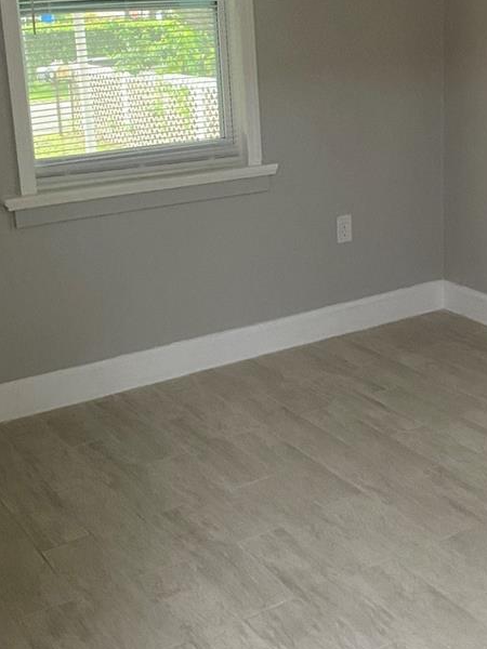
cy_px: 247
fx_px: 975
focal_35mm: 52
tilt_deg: -13.9
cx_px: 313
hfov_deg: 27.9
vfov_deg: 36.6
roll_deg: +1.5
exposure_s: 1/40
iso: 320
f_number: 1.8
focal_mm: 4.25
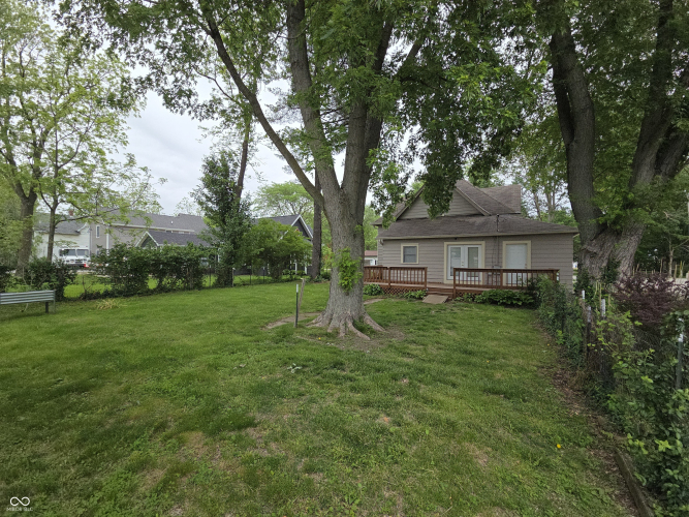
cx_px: 344
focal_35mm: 13
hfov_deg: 106.2
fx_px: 259
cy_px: 258
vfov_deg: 89.9
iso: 50
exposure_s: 1/1414
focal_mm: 2.2
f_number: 2.2
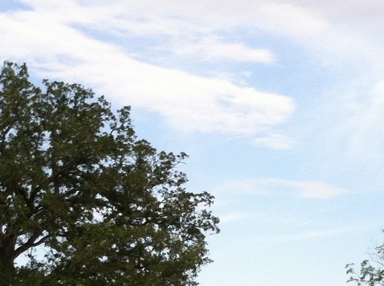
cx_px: 189
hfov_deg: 17.2
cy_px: 344
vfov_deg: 12.5
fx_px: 1273
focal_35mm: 115
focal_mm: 3.85
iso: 80
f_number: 2.8
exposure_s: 1/508
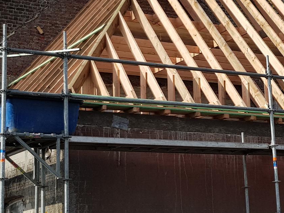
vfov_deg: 29.5
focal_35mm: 49
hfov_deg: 37.5
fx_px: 402
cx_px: 226
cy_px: 70
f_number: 1.7
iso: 40
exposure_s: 1/2344
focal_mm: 4.2
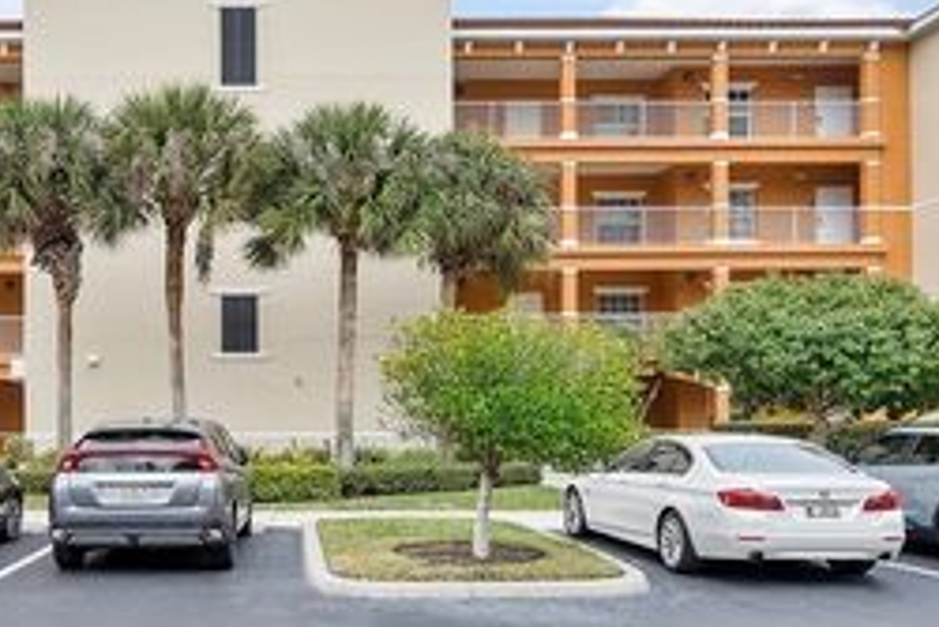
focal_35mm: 42
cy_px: 216
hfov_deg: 44.8
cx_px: 237
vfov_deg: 31.7
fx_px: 1096
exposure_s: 1/400
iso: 100
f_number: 5
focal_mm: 14
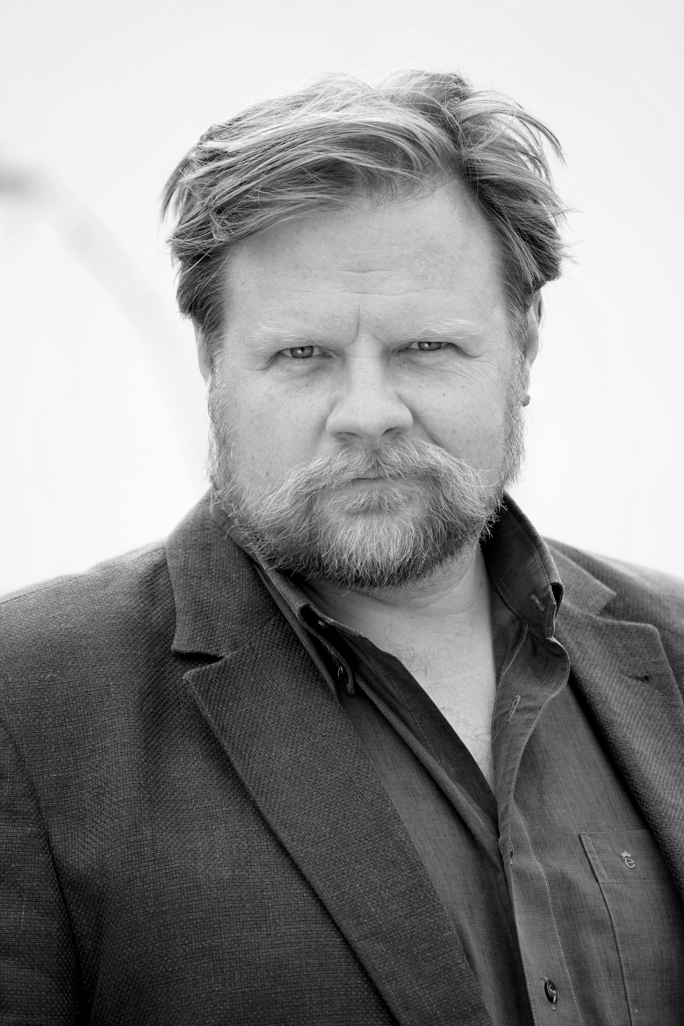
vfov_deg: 6.9
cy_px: 513
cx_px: 342
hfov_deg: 4.6
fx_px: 8549
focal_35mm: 300
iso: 400
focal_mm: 300
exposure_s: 1/320
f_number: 5.6
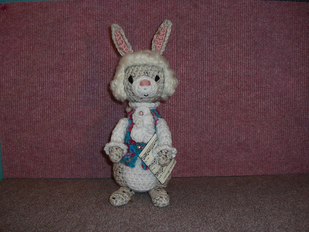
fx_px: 339
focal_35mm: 38
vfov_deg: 37.7
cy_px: 116
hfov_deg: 49.0
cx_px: 154
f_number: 2.8
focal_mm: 7.9
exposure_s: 1/30
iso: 100
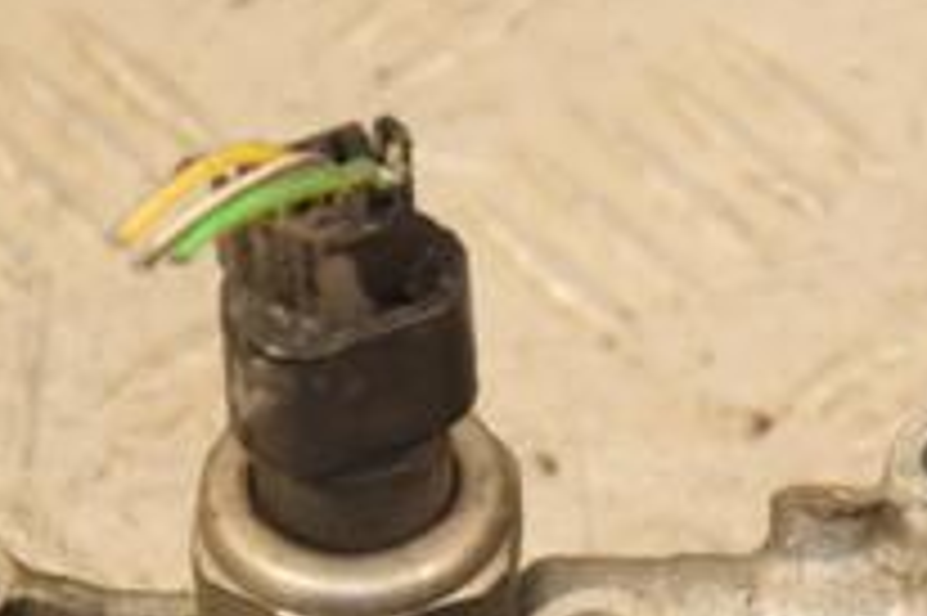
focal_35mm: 371
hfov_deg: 5.5
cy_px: 513
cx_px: 806
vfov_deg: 3.7
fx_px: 9557
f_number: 5.6
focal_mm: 85
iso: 800
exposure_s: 1/200
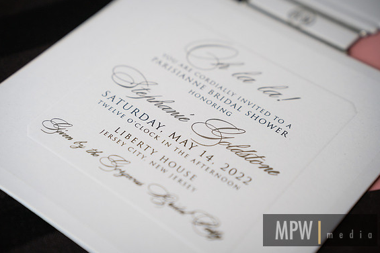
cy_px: 126
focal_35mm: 77
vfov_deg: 17.7
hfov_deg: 26.3
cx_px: 188
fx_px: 813
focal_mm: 75
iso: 125
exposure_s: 1/125
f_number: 4
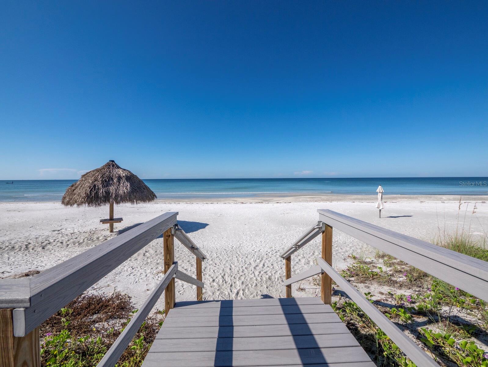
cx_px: 244
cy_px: 184
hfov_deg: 102.0
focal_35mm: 14
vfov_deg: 85.7
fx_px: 197
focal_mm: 7
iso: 400
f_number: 7.1
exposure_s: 1/2500
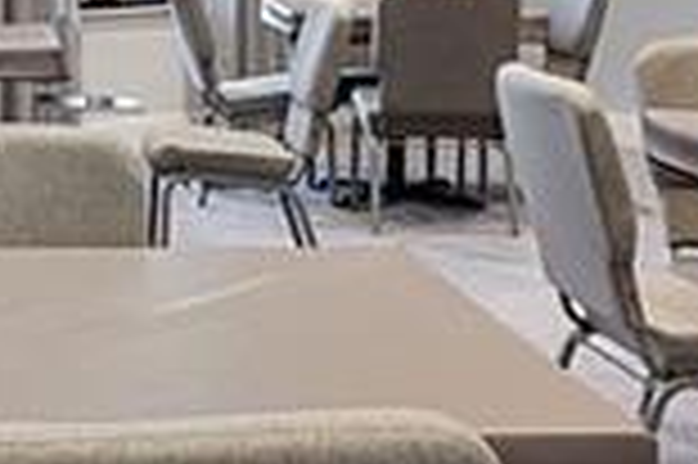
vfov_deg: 13.4
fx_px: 1917
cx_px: -99
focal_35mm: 99
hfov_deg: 19.6
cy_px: -113
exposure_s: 1/6
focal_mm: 10
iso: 250
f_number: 9
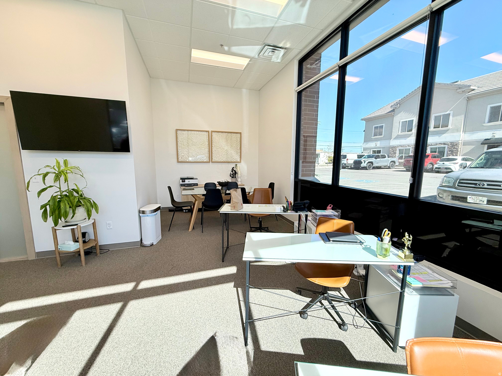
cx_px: 251
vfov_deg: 85.7
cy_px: 188
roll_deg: -0.4
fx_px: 203
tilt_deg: -6.7
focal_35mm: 14
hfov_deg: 102.1
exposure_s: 1/134
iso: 64
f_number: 2.2
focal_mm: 2.22
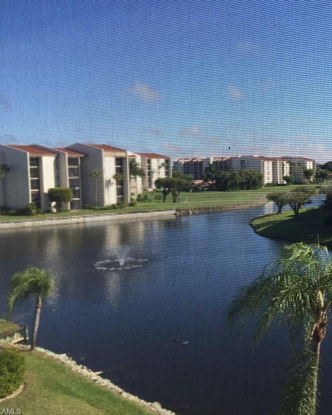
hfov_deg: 37.9
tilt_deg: -3.1
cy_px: 208
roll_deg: +1.4
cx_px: 260
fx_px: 467
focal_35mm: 38
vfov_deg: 47.9
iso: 32
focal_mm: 4.15
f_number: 2.2
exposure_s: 1/1099
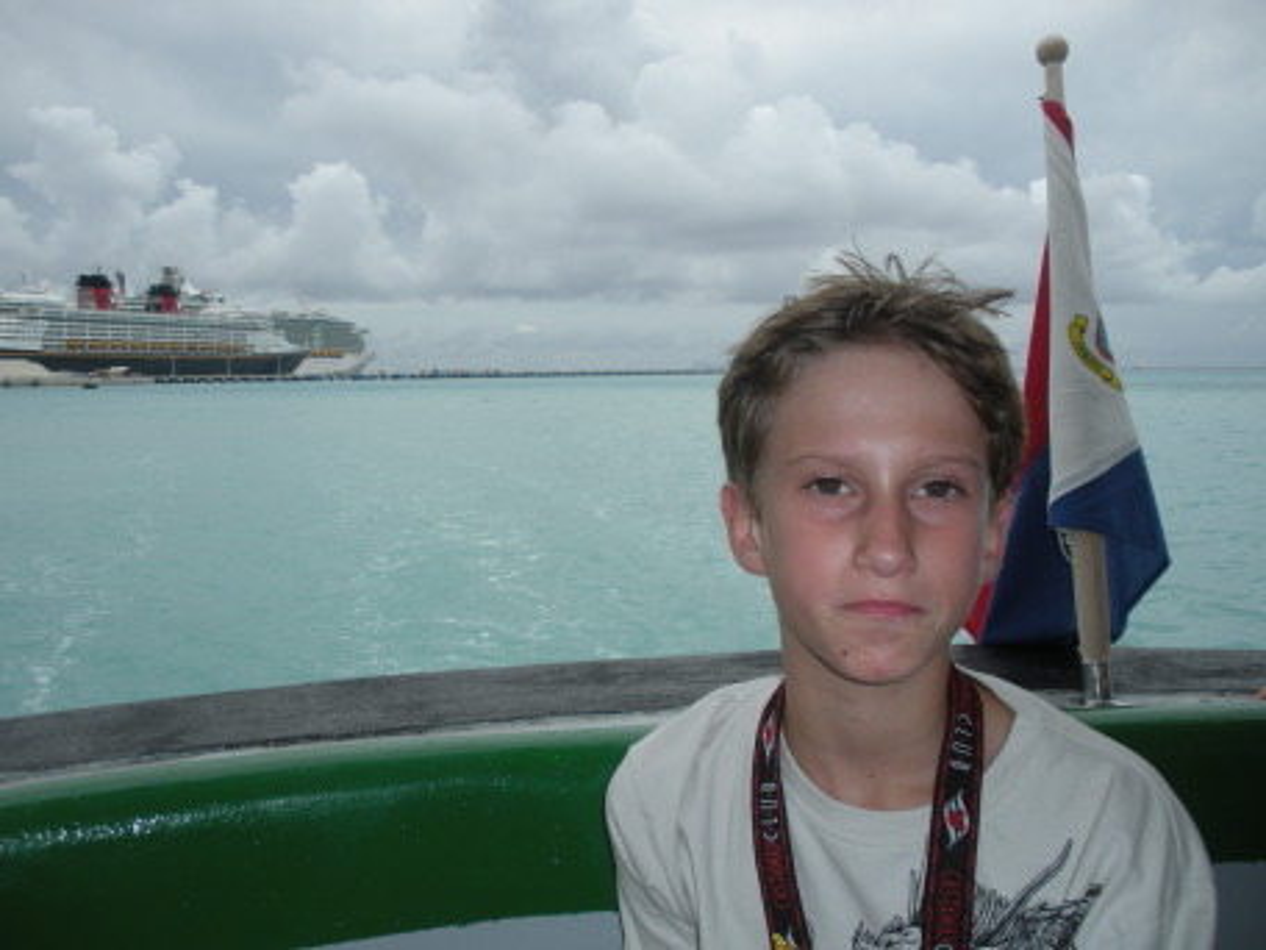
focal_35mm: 36
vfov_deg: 39.7
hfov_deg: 51.4
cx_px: 633
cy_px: 475
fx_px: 1317
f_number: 3.5
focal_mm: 6.3
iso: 64
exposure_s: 1/942
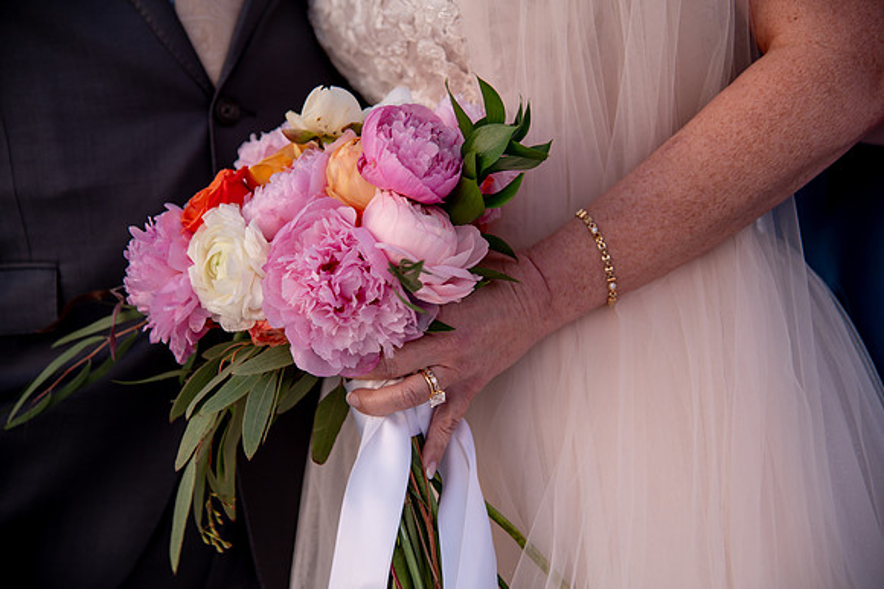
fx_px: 1784
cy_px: 295
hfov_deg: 27.8
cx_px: 452
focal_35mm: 73
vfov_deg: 18.7
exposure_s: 1/125
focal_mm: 70
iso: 200
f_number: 4
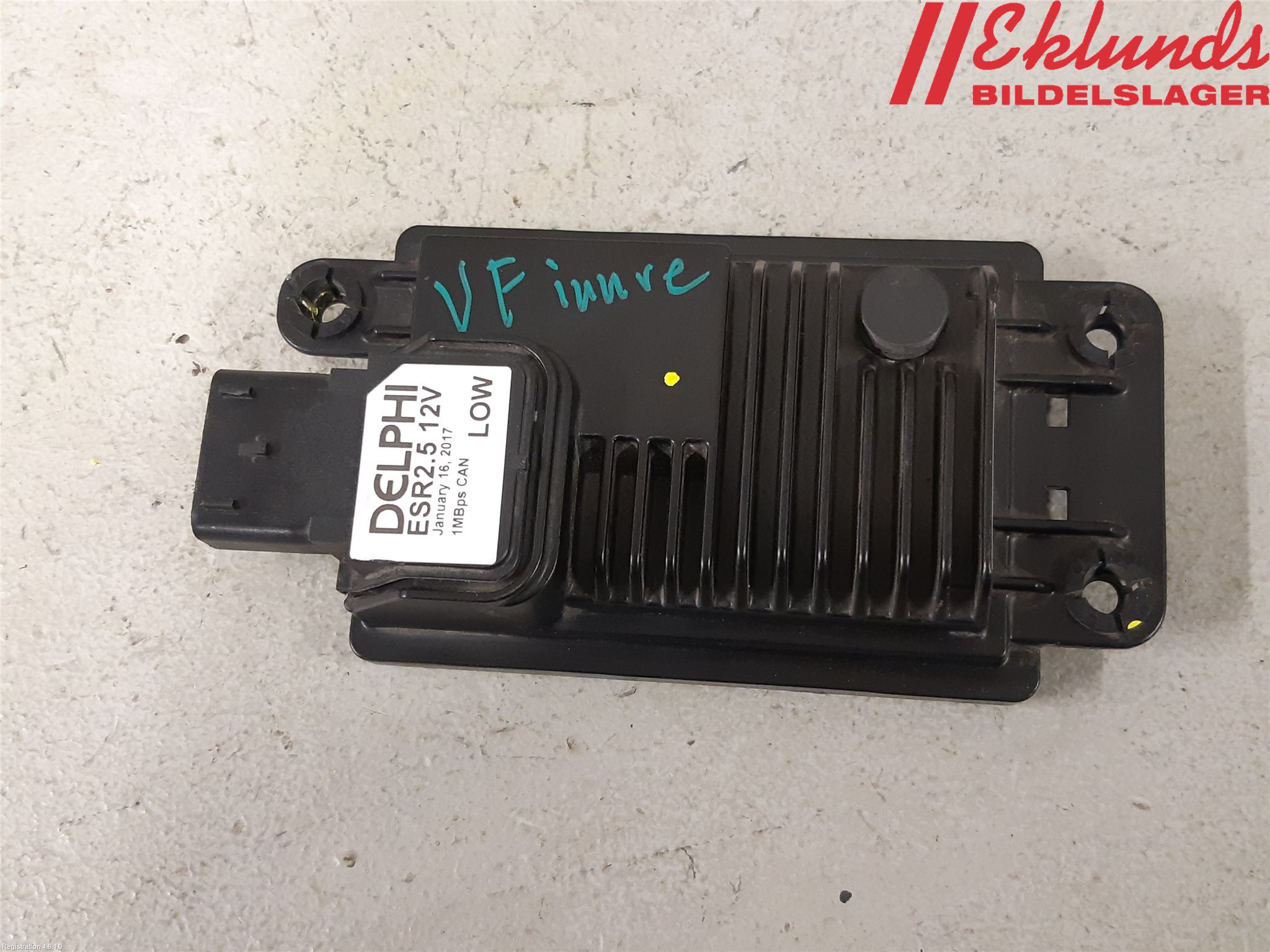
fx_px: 954
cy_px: 476
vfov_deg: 53.1
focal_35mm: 26
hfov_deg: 67.3
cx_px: 635
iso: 200
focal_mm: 3.93
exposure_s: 1/33
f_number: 1.7
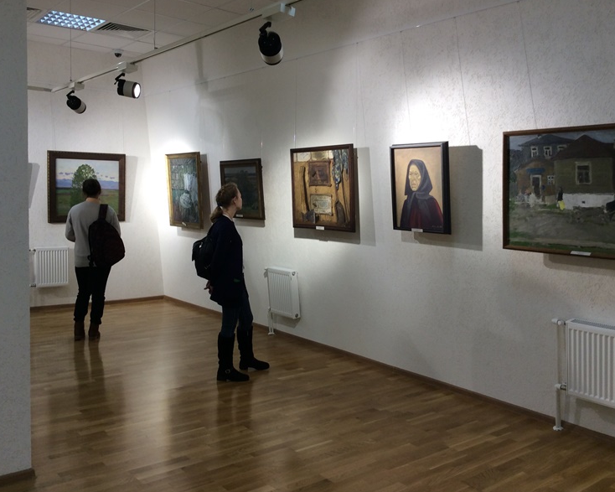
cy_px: 246
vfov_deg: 43.3
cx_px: 285
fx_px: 619
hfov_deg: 52.8
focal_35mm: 34
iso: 32
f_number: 2.4
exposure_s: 1/50
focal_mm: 3.3
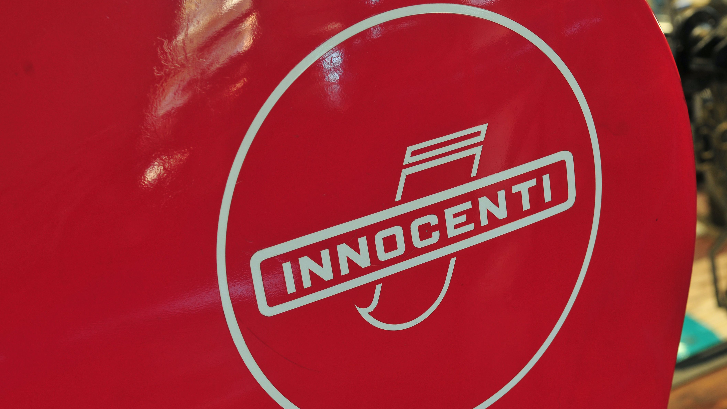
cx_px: 363
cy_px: 210
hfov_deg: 30.2
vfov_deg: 17.2
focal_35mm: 70
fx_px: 1349
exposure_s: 1/1.6
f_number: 7.1
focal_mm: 44
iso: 200
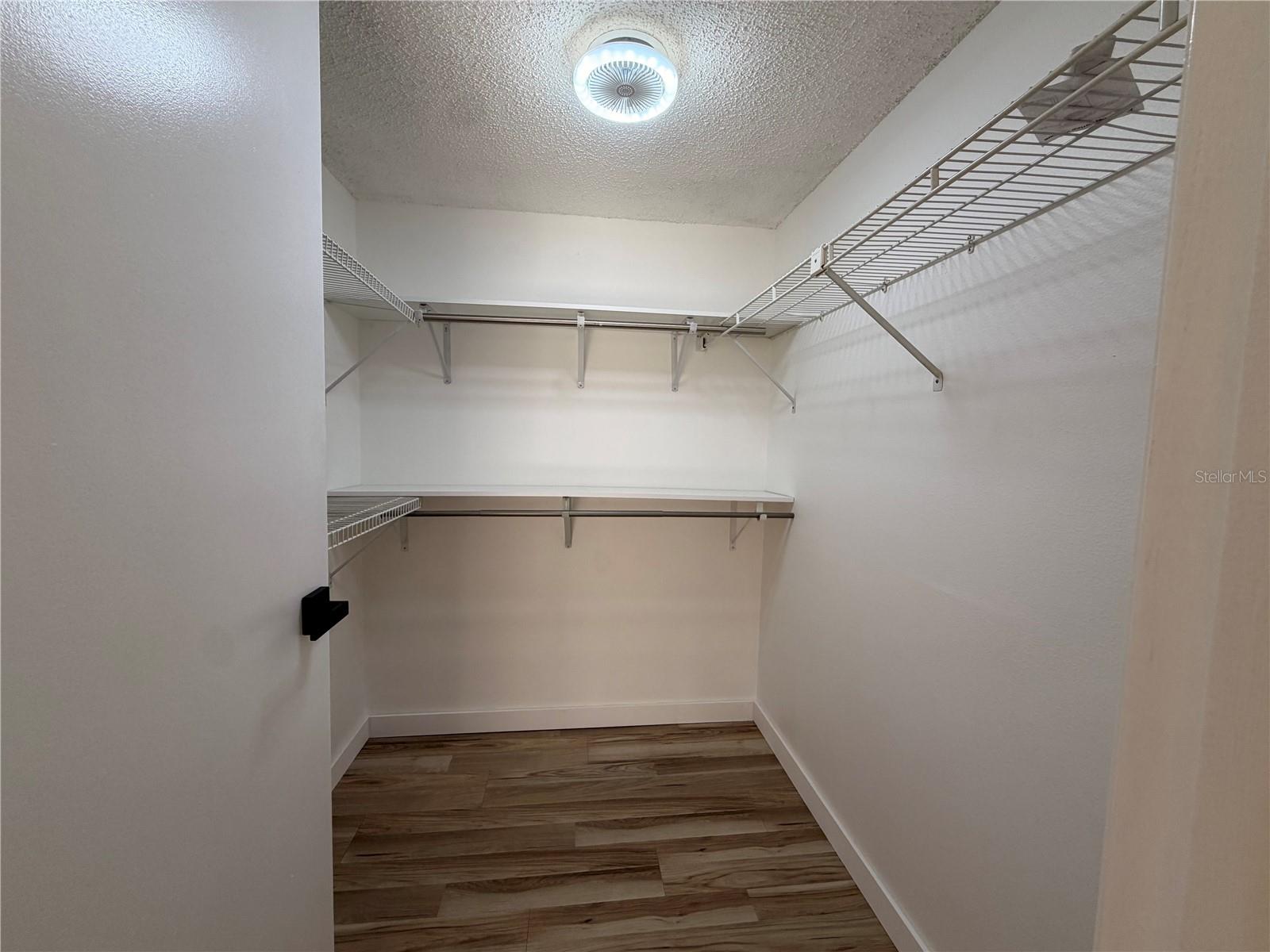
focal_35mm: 14
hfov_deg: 102.1
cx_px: 635
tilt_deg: -4.3
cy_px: 476
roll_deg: -1.2
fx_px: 514
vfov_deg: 85.7
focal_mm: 2.22
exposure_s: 1/120
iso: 80
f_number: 2.2
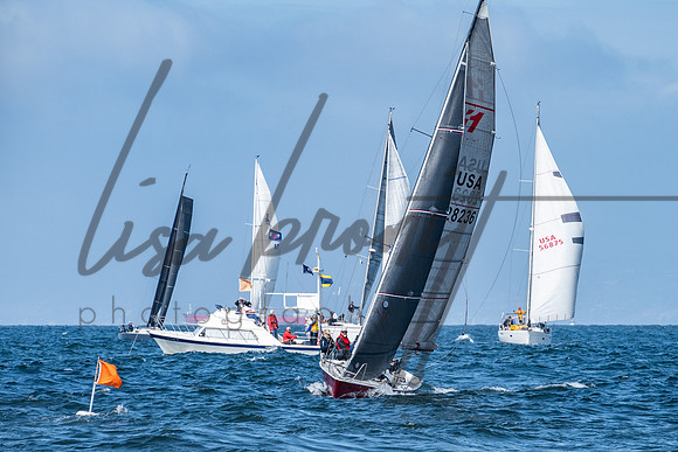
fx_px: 6754
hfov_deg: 5.7
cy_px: 329
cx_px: 394
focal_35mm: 359
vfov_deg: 3.8
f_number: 6.3
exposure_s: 1/1250
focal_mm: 200
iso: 200
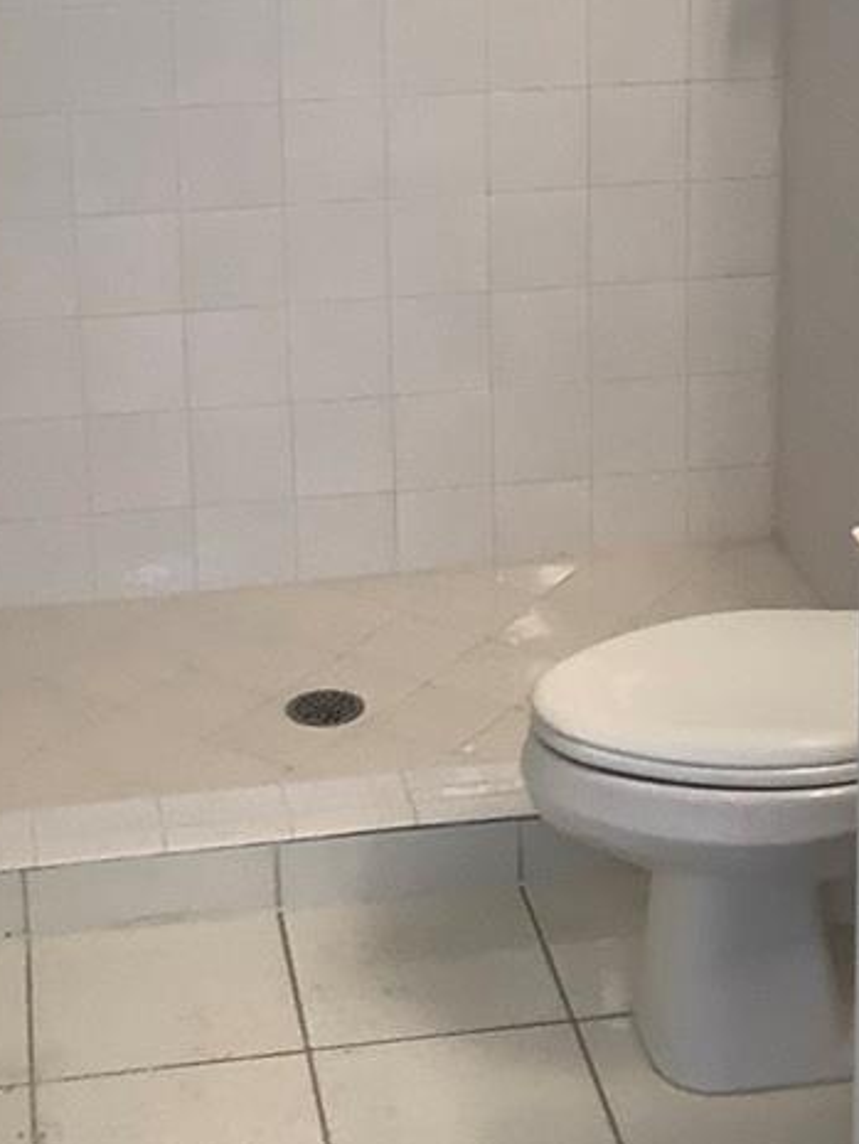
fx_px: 2646
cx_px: 480
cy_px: 197
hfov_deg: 18.4
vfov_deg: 24.0
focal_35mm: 80
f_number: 2.4
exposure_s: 1/60
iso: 80
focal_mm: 3.3
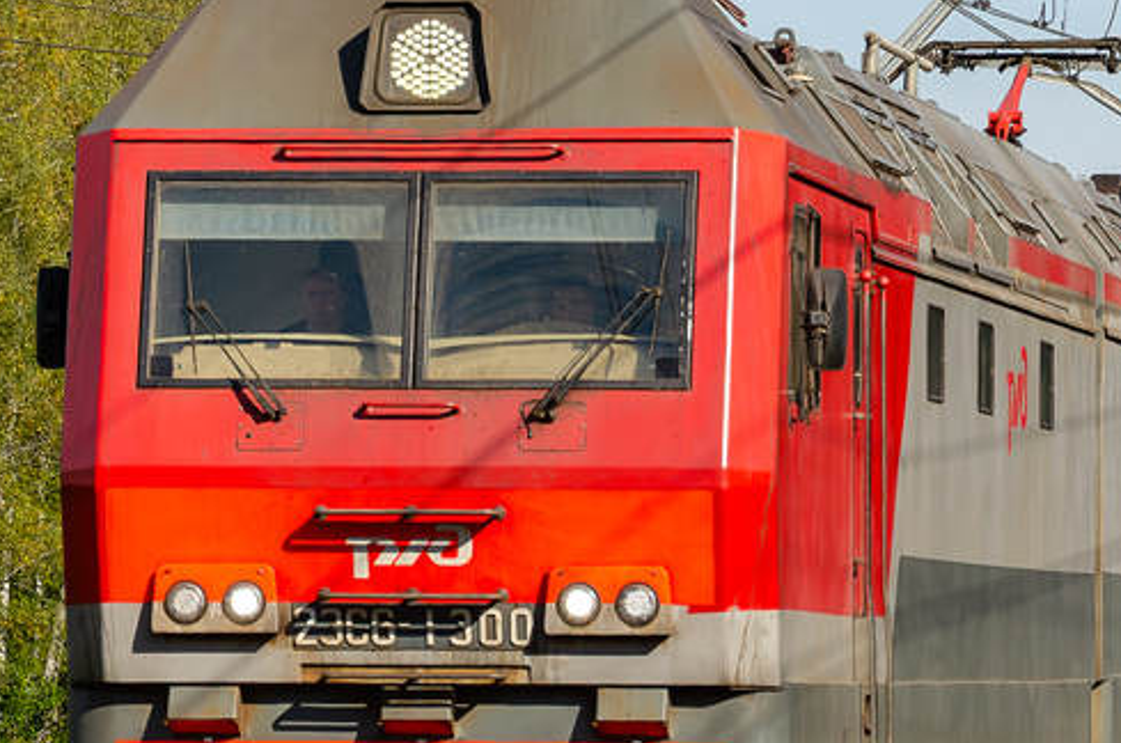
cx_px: 688
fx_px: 9797
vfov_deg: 4.3
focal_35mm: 315
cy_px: 420
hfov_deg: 6.5
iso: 125
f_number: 6.3
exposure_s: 1/640
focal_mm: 85
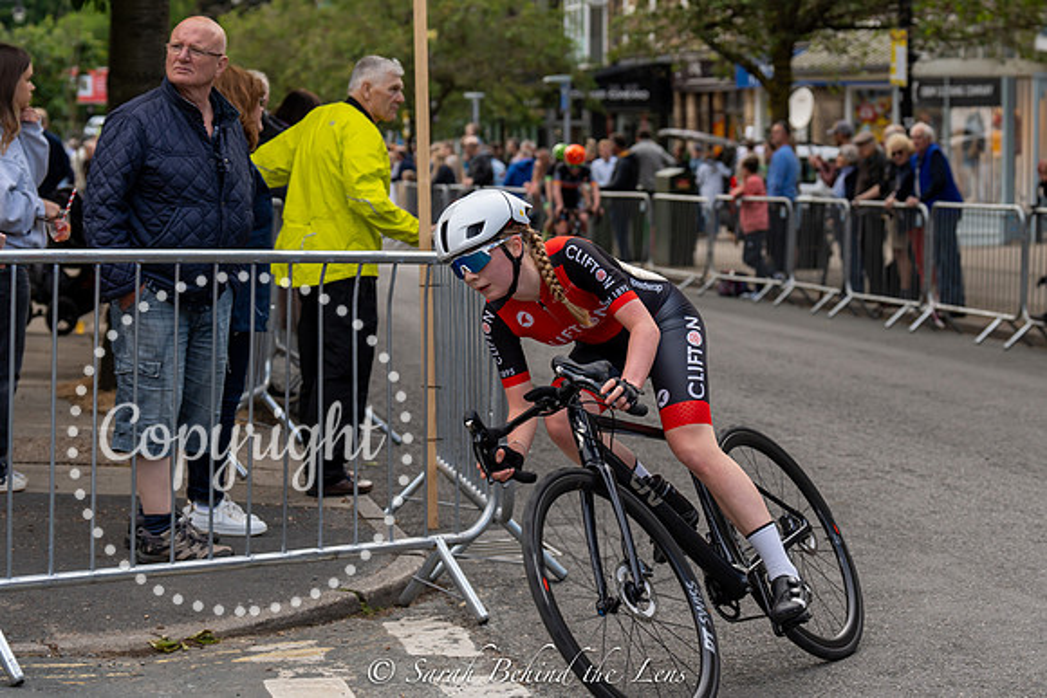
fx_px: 2582
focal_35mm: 89
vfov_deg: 15.4
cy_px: 256
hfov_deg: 22.9
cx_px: 575
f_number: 4
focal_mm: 70
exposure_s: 1/1000
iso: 400
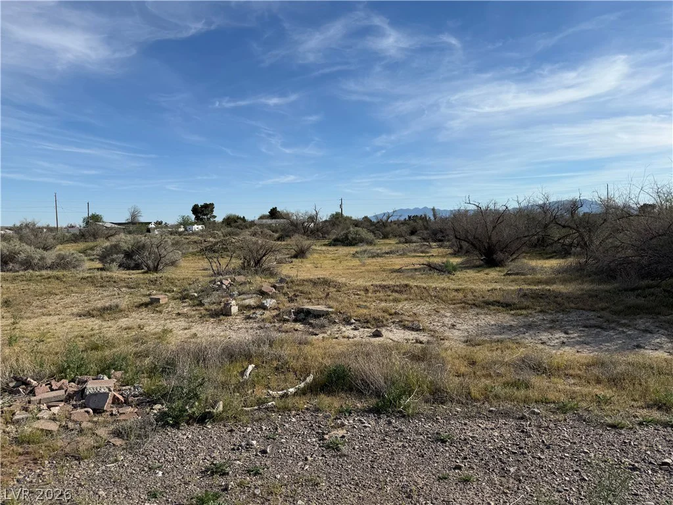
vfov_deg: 56.8
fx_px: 467
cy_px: 252
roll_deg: -0.3
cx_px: 336
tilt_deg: -1.6
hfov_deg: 71.6
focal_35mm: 24
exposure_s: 1/7353
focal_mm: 6.76
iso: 80
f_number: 1.78
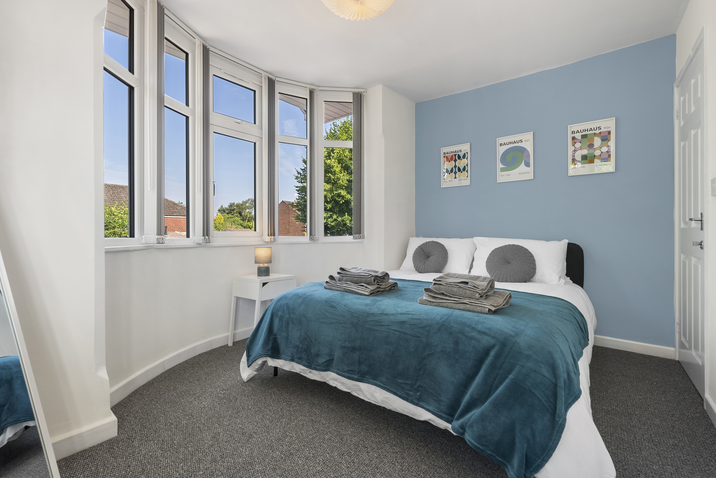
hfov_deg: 100.3
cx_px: 350
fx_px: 298
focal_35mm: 15
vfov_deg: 77.4
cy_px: 229
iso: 400
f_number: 8
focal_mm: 14
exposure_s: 1/10
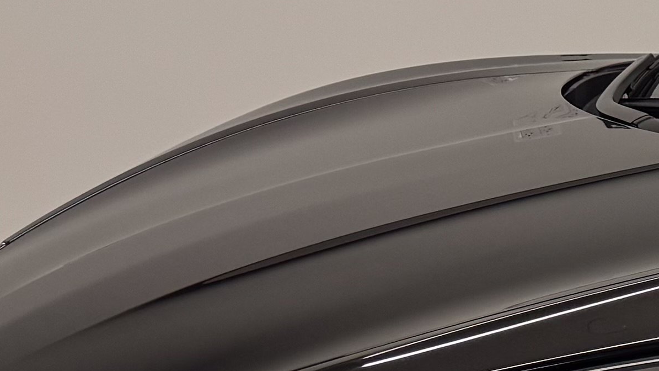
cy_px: 103
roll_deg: -2.0
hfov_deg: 14.9
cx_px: 1183
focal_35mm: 125
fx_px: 2184
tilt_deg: -5.6
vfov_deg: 9.7
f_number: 1.78
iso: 80
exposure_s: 1/120
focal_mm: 6.76
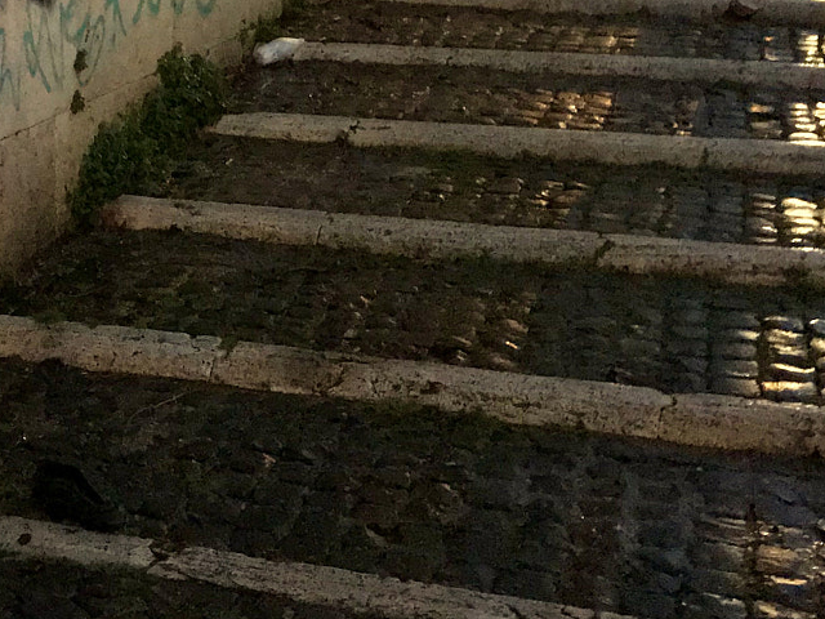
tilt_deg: -12.2
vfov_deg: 20.9
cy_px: 166
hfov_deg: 26.8
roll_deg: -0.1
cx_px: 86
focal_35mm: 70
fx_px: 1668
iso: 800
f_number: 1.8
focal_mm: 3.99
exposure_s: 1/4
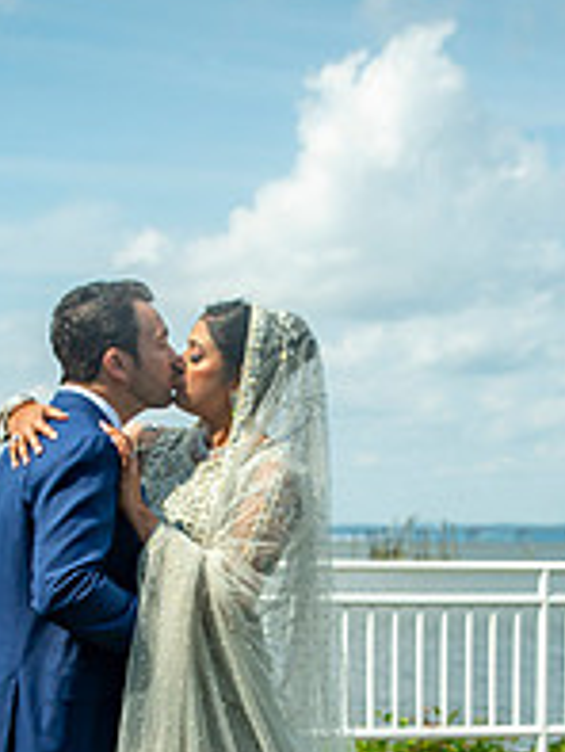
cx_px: 227
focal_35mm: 77
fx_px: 1674
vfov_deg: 25.0
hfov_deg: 19.1
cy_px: 577
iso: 200
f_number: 2.8
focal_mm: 26
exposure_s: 1/6400
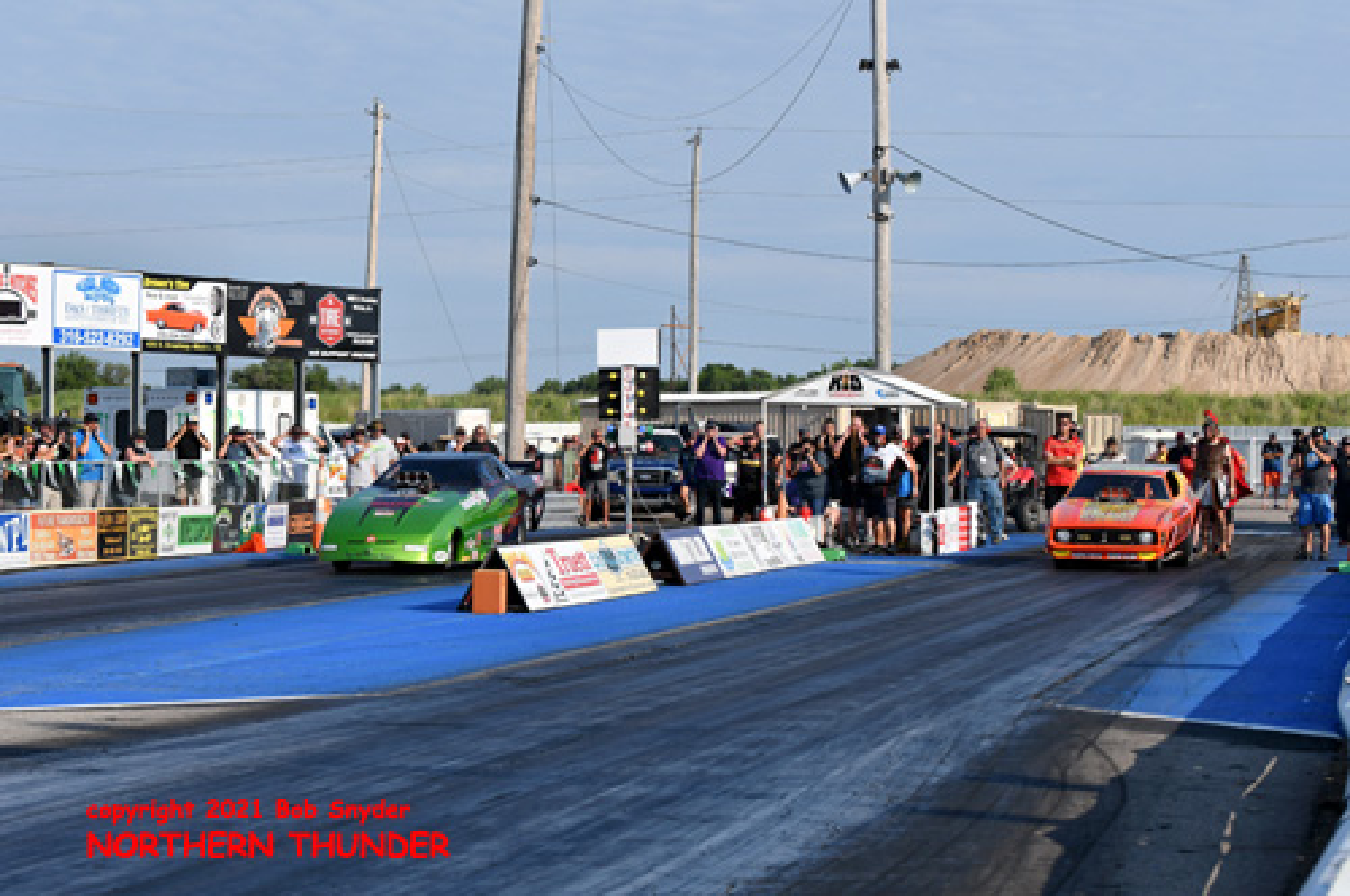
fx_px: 3932
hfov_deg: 19.5
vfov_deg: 13.0
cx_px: 675
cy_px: 448
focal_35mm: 105
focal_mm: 70
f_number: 5.6
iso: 160
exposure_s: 1/1250
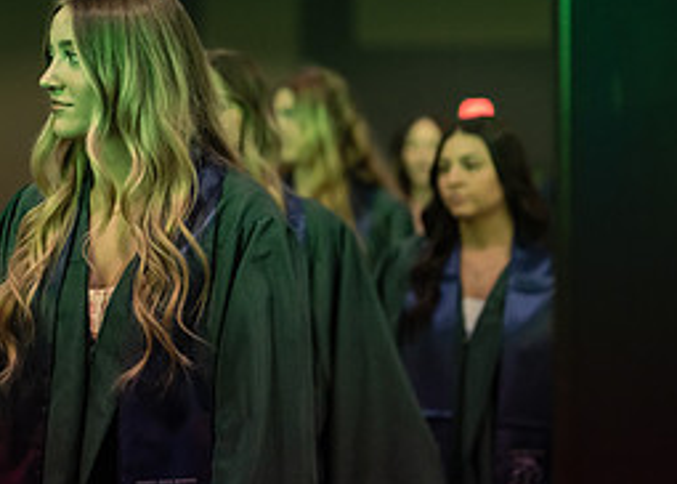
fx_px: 2326
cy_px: 149
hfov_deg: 16.5
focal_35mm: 121
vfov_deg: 11.8
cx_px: 149
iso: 1250
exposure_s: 1/500
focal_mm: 50
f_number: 1.2
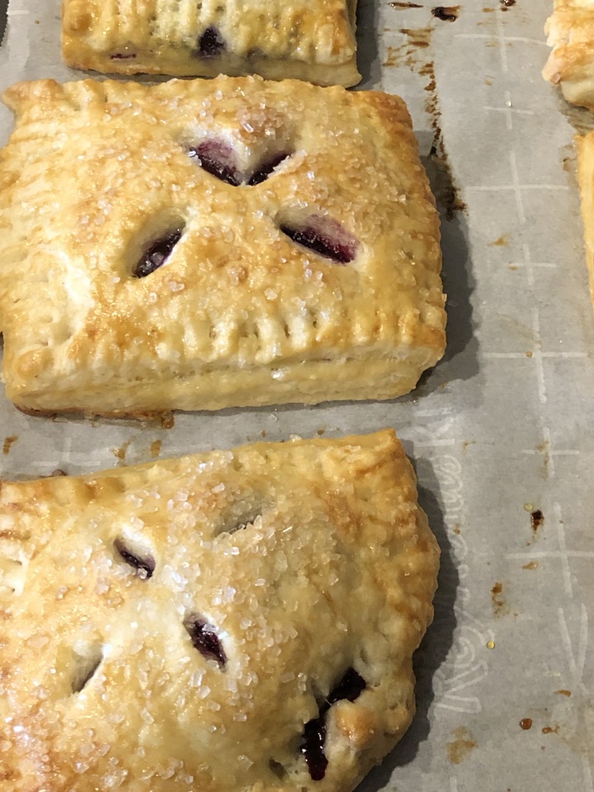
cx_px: 513
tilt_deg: -52.6
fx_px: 1350
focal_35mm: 59
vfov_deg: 32.5
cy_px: 271
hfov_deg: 24.2
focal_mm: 4
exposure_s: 1/15
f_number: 1.8
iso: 80
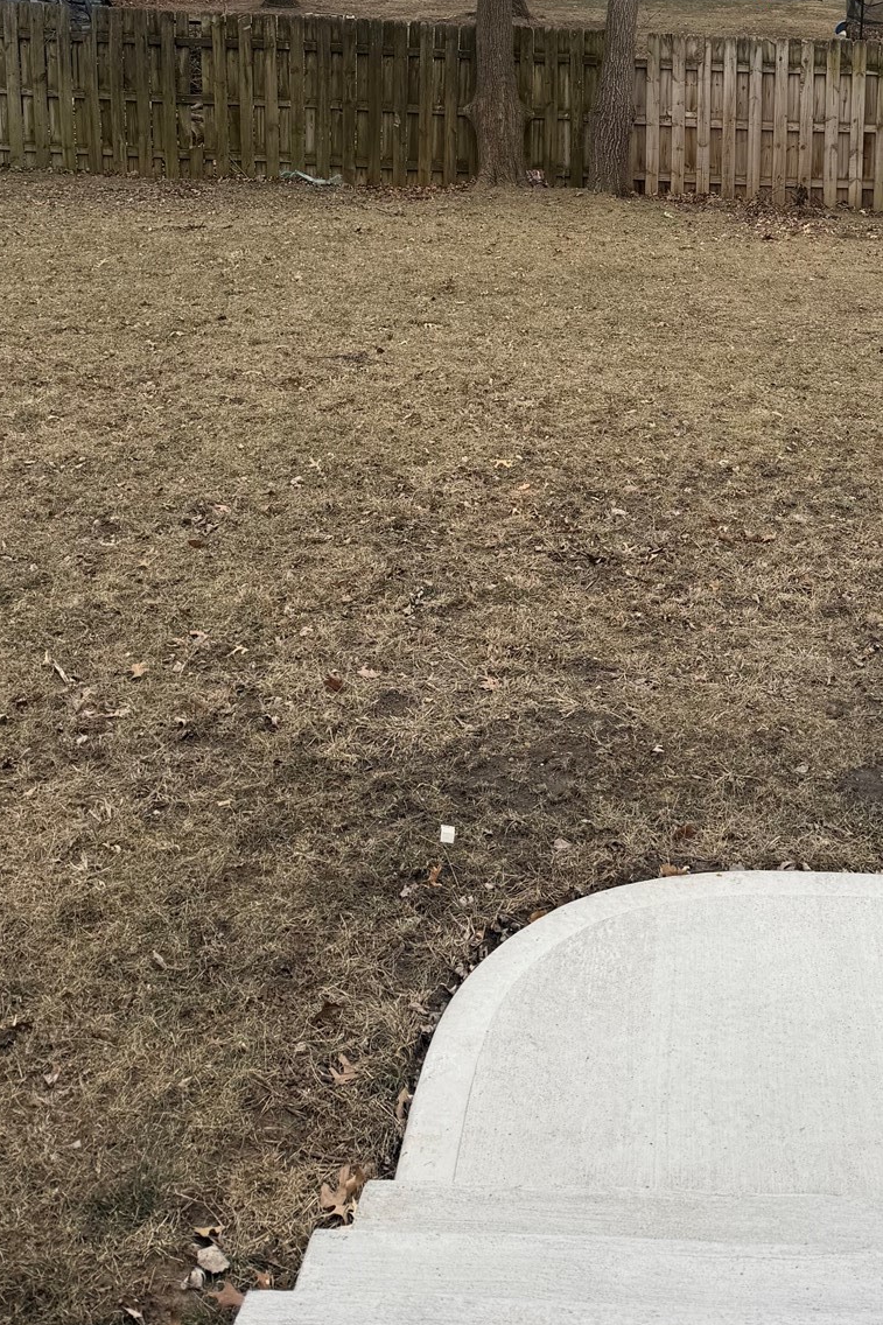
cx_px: 679
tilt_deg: -10.1
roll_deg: -1.3
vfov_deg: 41.0
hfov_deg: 29.3
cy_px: 197
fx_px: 1656
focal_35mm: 45
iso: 80
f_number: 1.78
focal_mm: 6.76
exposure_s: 1/683
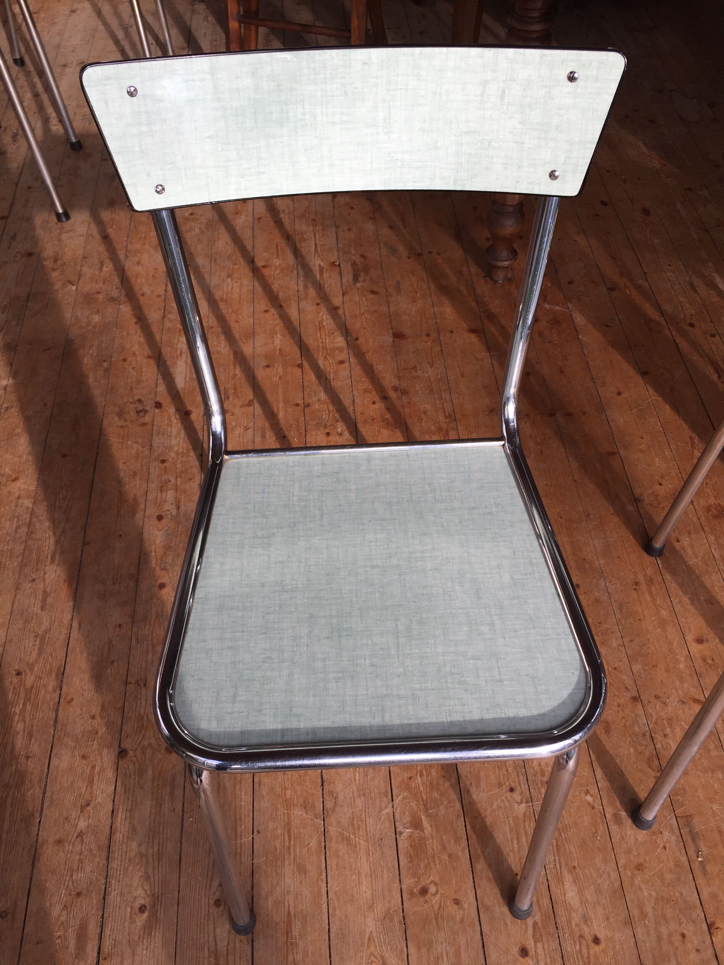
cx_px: 362
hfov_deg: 48.2
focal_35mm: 29
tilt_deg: -51.8
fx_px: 809
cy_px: 482
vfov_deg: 61.7
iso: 32
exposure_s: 1/384
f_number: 2.2
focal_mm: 4.15
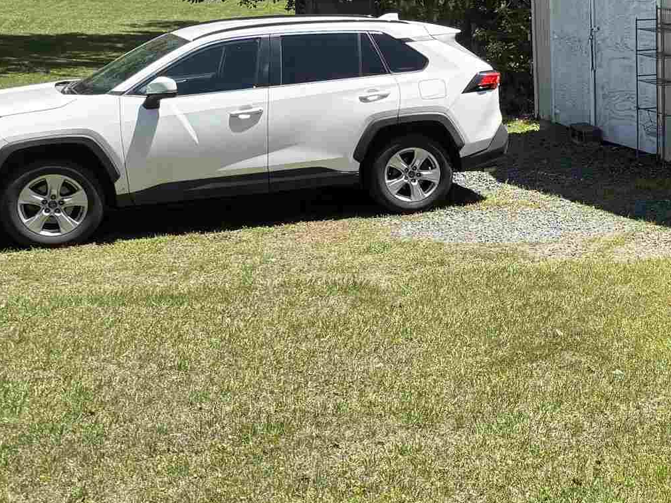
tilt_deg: -8.9
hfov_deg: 23.9
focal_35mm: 73
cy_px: 136
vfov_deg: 20.0
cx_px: 837
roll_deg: -0.4
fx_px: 1415
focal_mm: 6.76
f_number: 1.78
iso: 100
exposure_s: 1/2703
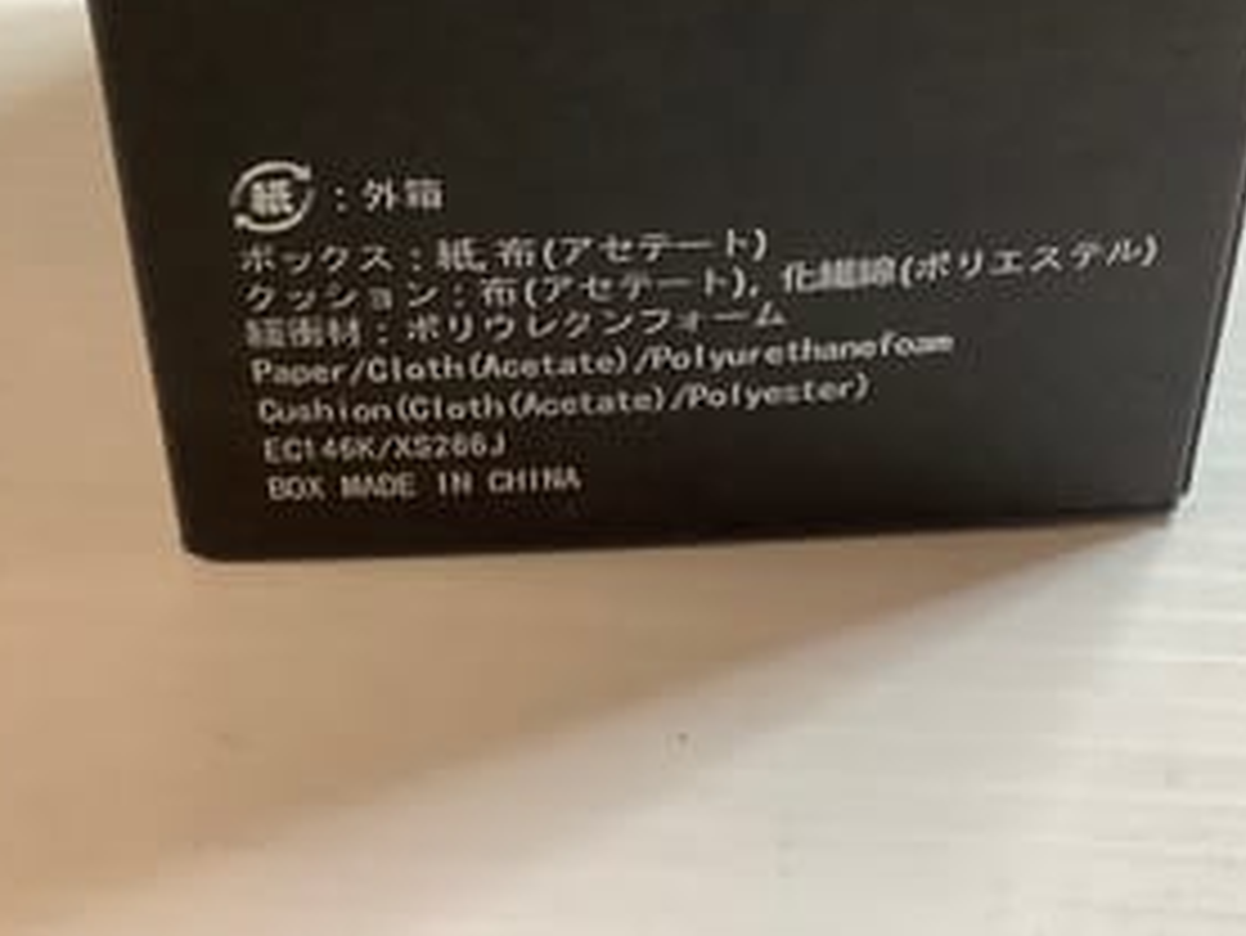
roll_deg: +2.3
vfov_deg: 25.7
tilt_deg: -33.6
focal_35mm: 56
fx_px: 2017
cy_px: 209
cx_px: 562
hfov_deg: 34.3
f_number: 2.4
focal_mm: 3.3
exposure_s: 1/50
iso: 250
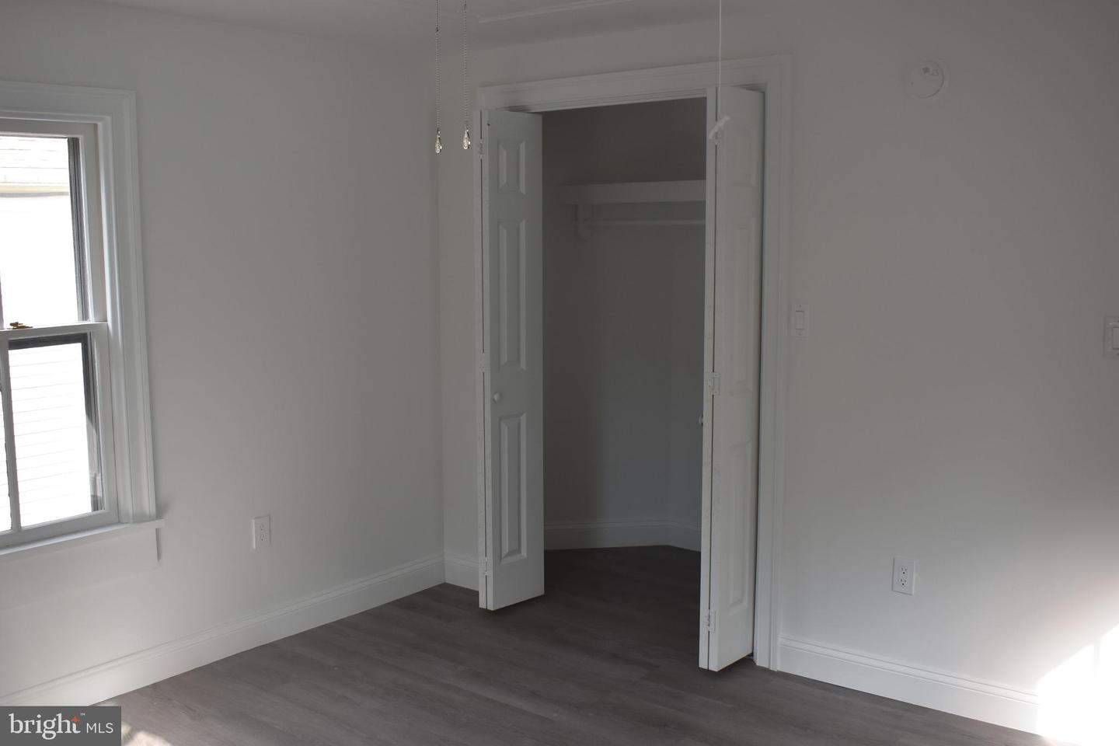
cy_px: 373
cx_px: 560
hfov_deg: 55.1
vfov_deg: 38.4
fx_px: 1072
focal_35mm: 34
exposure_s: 1/125
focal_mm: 23
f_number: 5.6
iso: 400
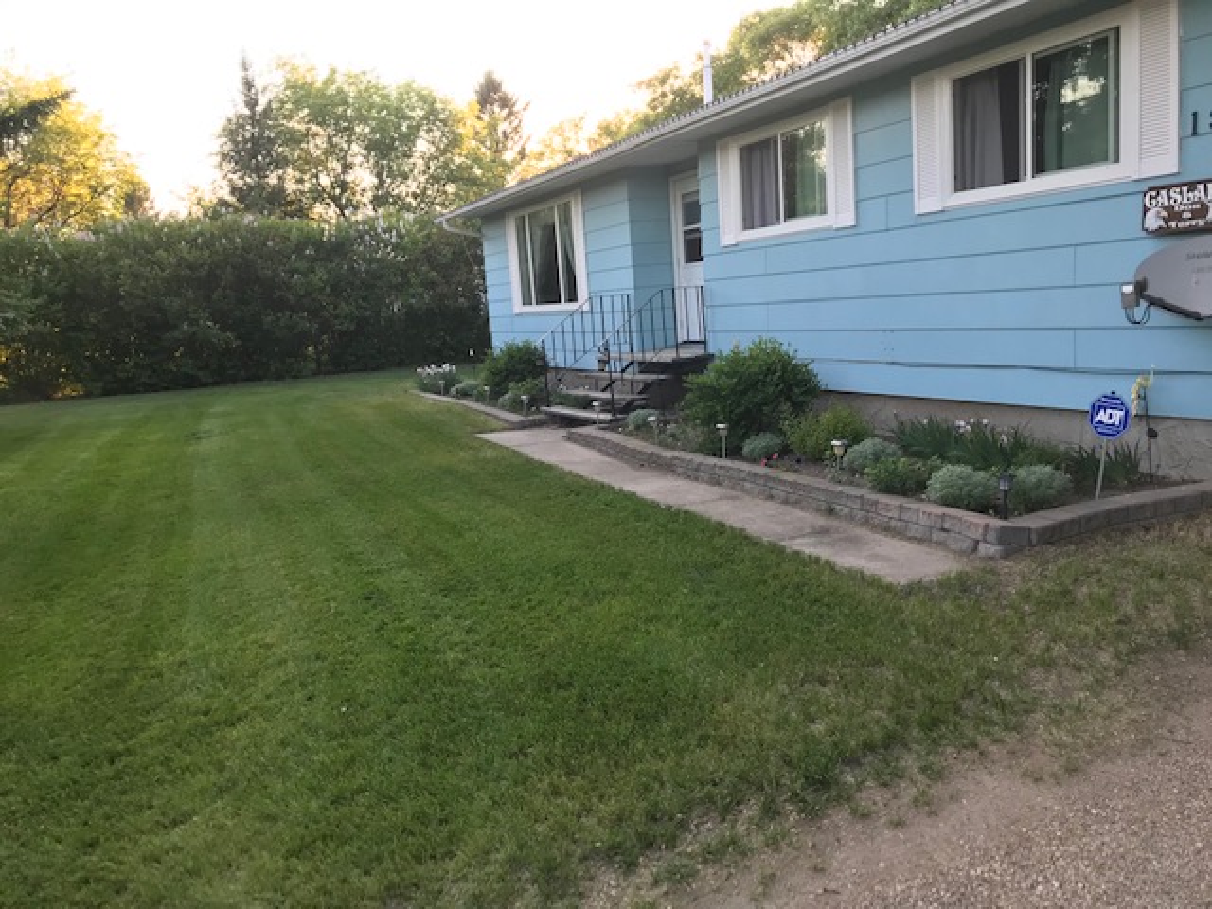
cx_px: 606
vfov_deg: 49.7
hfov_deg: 63.4
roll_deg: +2.7
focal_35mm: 28
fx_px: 980
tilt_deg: -8.3
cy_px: 454
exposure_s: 1/120
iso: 40
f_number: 1.8
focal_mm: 3.99
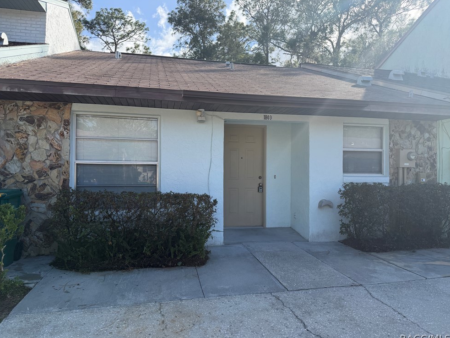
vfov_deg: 54.9
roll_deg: +0.1
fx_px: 325
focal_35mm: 25
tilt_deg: +0.2
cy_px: 170
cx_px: 229
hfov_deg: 69.4
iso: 100
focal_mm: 6.76
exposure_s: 1/2907
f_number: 1.78
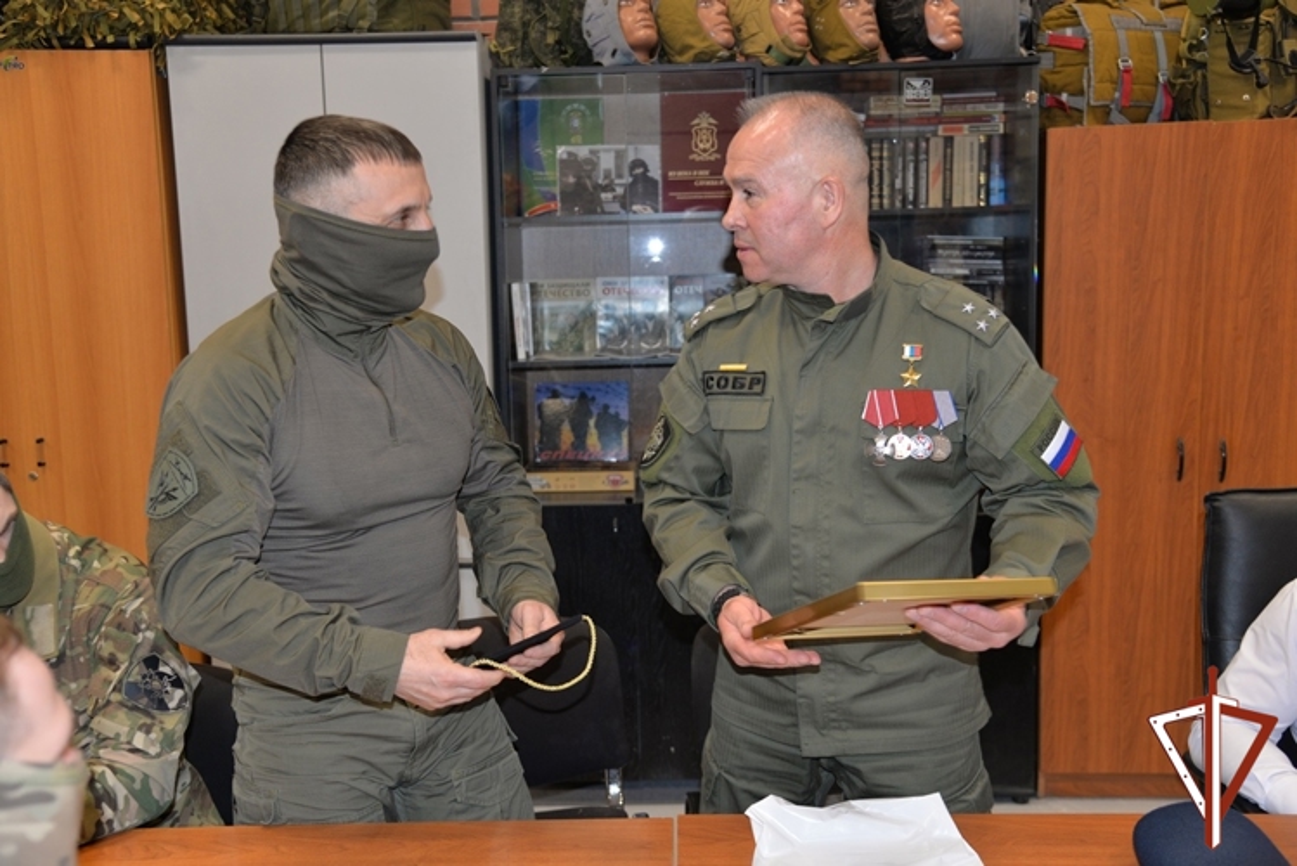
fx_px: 1261
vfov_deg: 37.9
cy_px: 433
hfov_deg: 54.4
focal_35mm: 35
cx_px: 648
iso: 800
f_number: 4
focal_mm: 35
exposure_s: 1/60
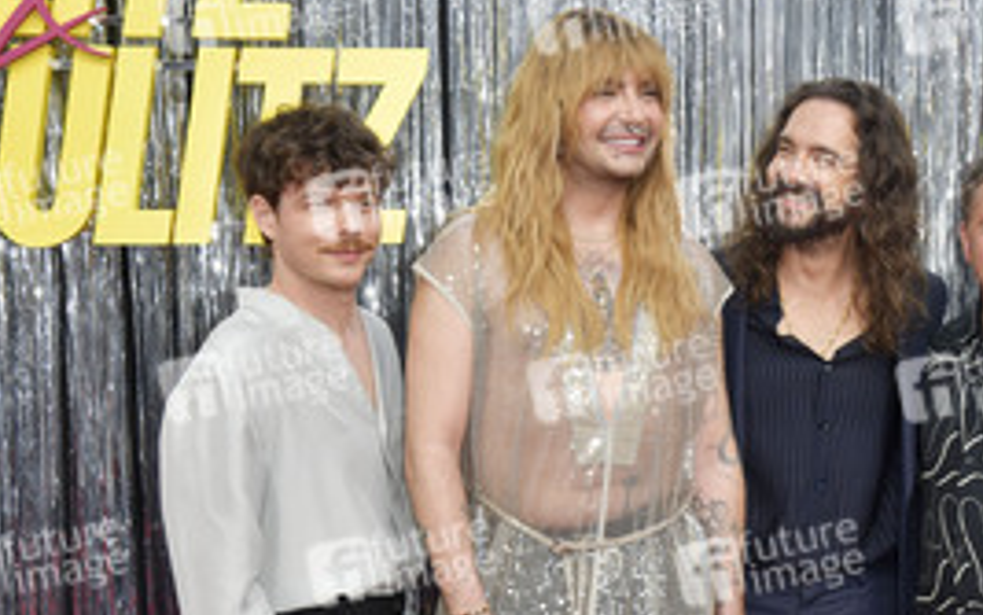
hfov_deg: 26.0
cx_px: 672
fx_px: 2117
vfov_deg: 16.4
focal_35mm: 79
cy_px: 471
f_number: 6.3
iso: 640
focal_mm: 46
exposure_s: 1/200
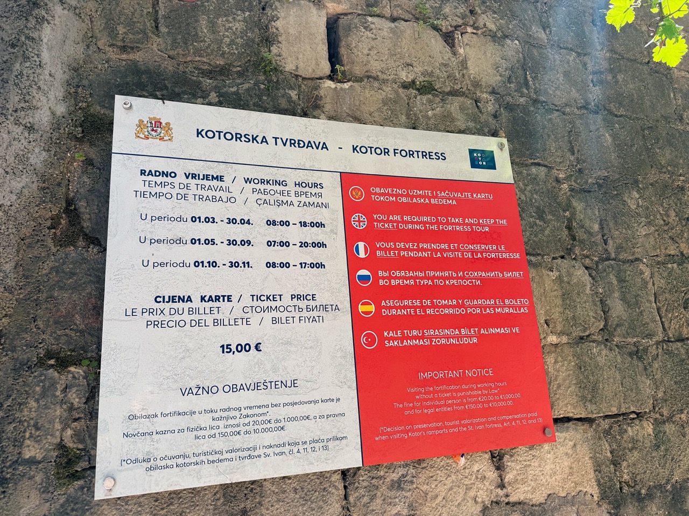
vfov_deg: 56.8
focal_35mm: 24
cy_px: 258
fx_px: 478
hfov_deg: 71.6
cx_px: 344
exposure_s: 1/677
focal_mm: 6.76
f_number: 1.78
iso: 80
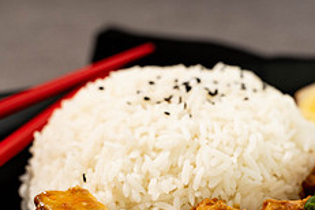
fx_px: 989
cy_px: 200
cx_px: 256
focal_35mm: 113
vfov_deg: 12.0
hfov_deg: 17.9
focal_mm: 45
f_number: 4
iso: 1000
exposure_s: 1/160
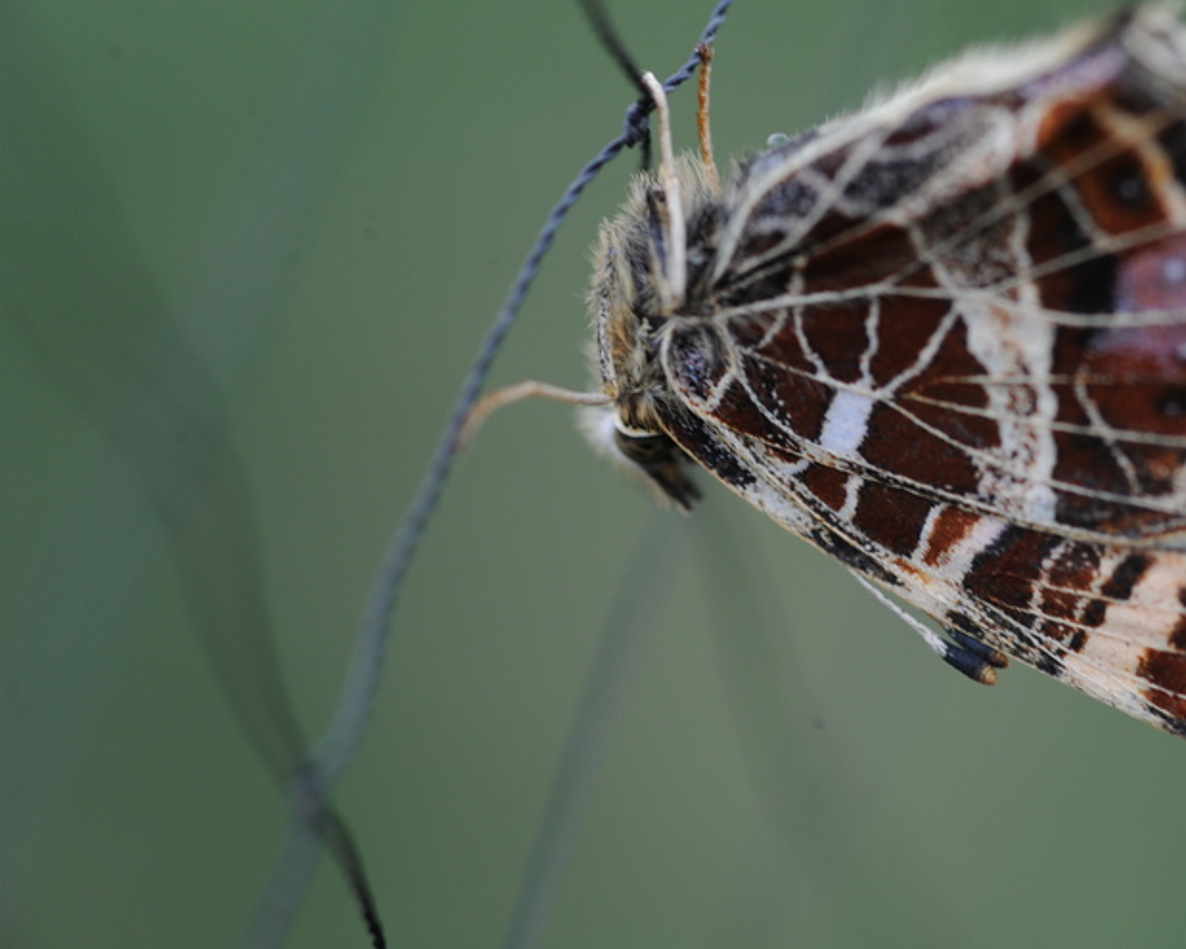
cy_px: 449
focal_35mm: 153
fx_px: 5370
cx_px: 917
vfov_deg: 10.1
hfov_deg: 12.6
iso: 640
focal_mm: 105
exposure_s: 1/125
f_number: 9
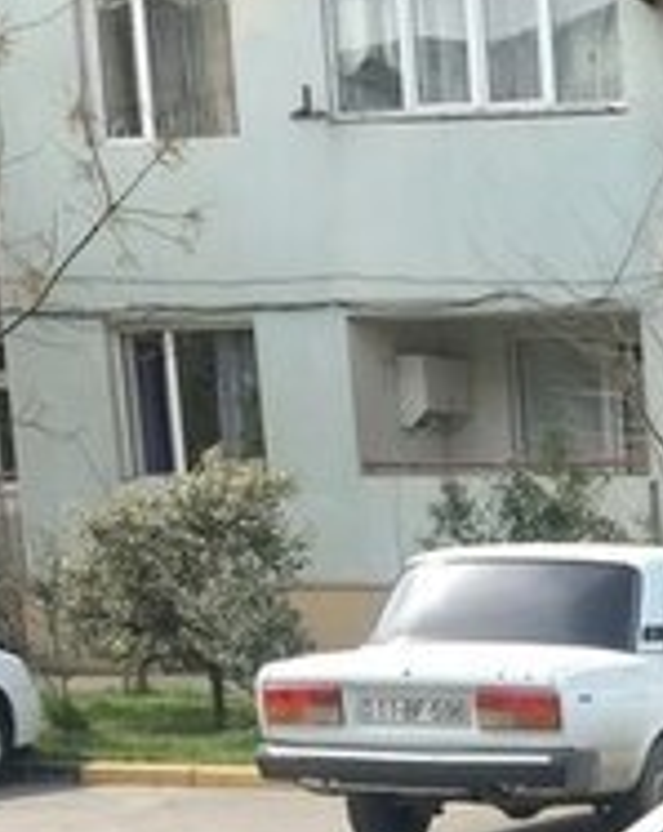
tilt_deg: -10.8
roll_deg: +0.5
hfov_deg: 13.6
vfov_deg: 18.2
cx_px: 1224
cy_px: 999
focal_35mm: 100
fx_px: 2459
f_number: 2.2
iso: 25
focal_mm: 4.15
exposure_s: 1/499
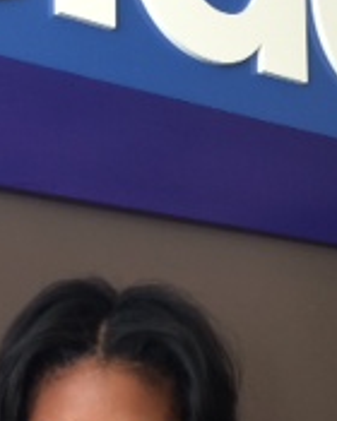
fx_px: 1334
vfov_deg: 17.9
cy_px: 301
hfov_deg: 14.4
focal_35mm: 107
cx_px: 96
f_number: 2.2
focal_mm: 4.12
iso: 80
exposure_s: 1/30
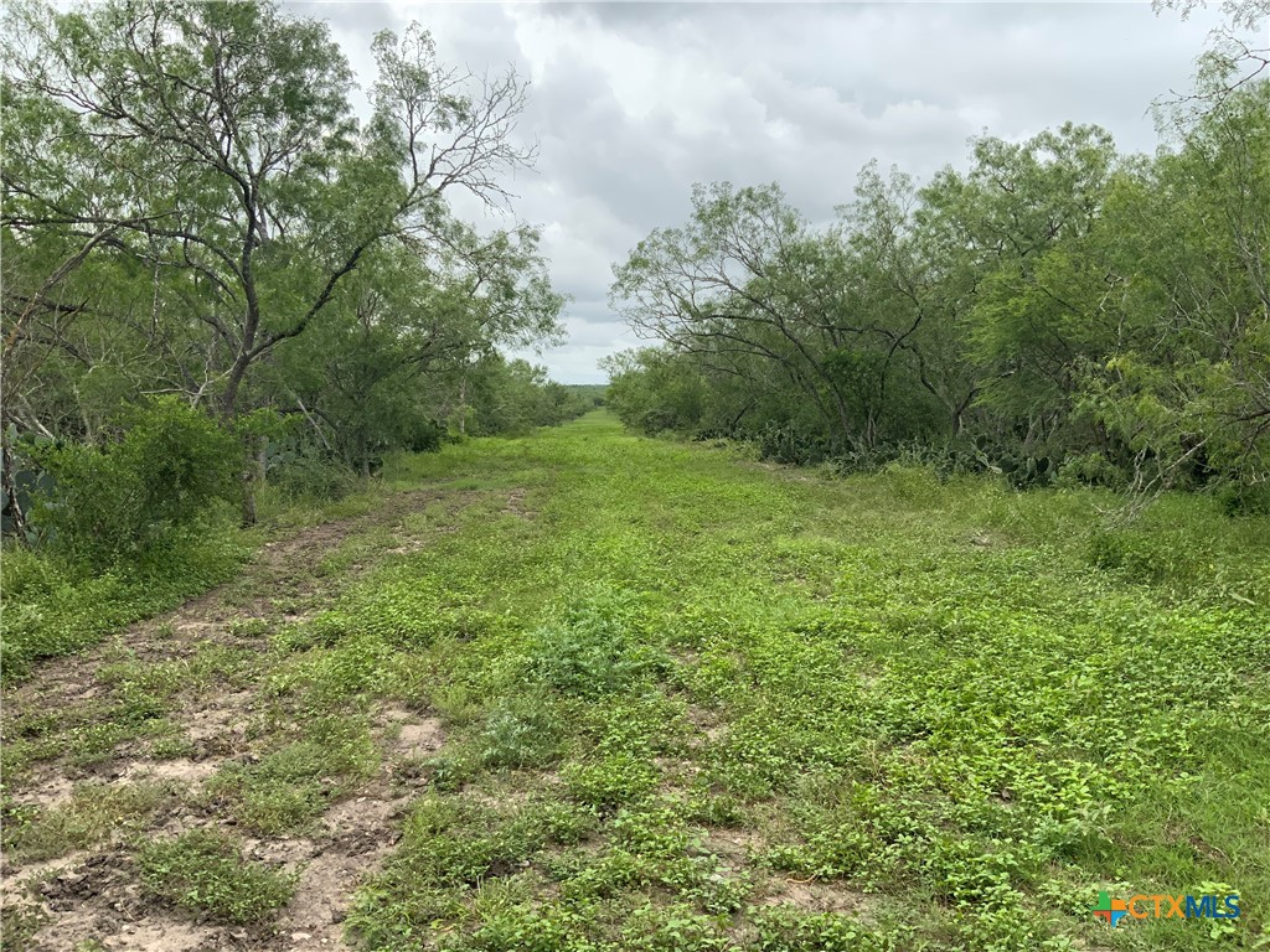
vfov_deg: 48.2
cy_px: 476
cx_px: 635
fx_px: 1064
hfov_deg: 61.7
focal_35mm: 29
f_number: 1.8
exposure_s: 1/1195
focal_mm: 3
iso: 16
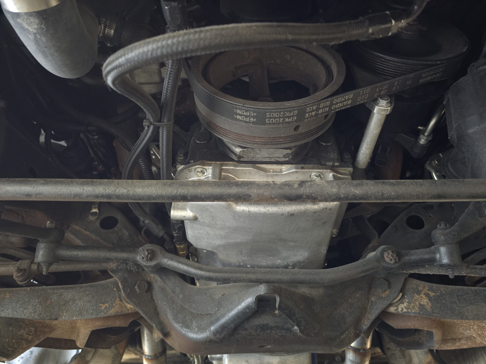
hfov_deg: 73.9
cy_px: 182
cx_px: 243
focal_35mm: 23
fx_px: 323
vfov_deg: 58.9
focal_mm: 6.3
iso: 1250
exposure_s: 1/24
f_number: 1.7
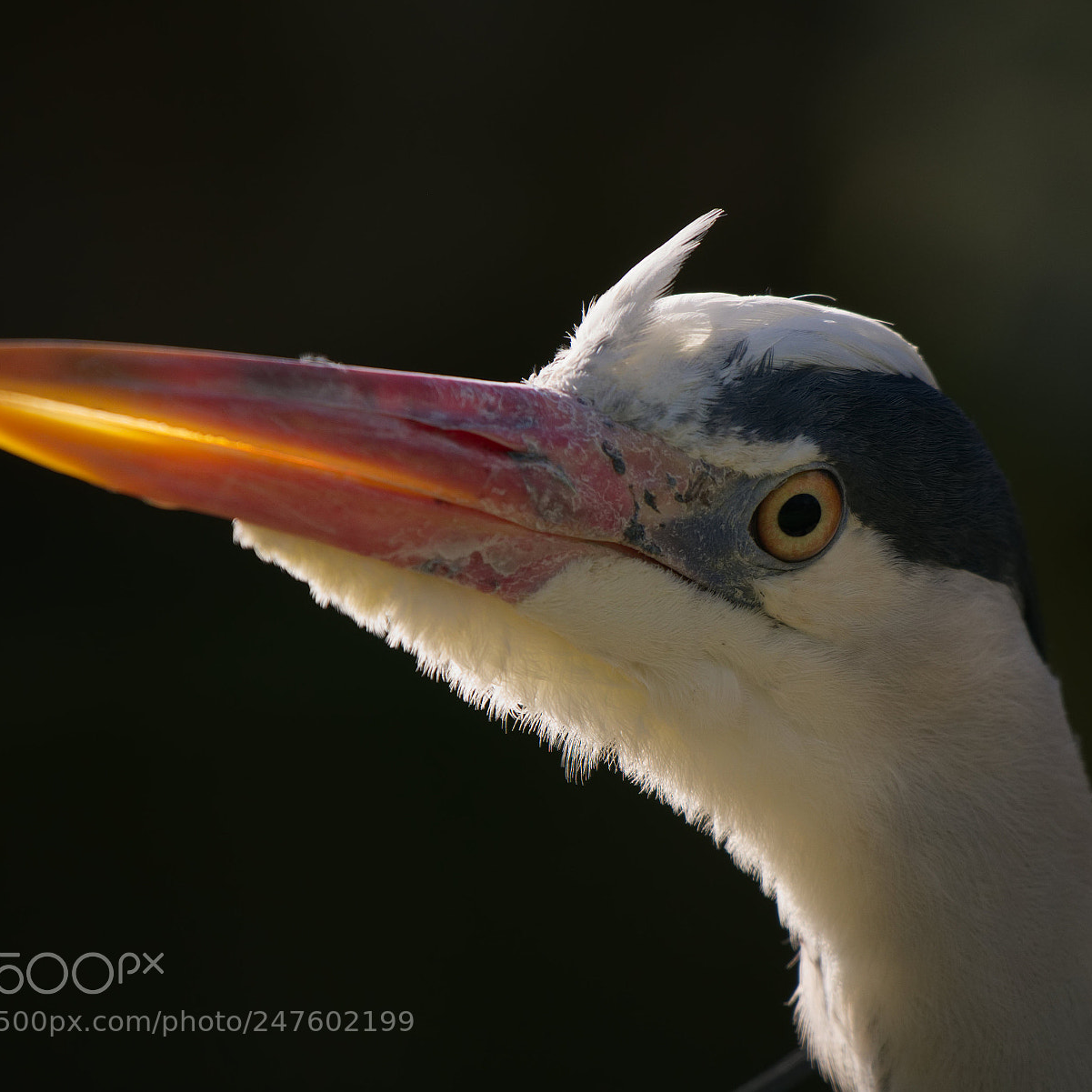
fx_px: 33656
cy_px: 546
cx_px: 666
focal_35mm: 943
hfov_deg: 1.9
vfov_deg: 1.9
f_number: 6.3
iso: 400
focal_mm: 400
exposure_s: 1/800
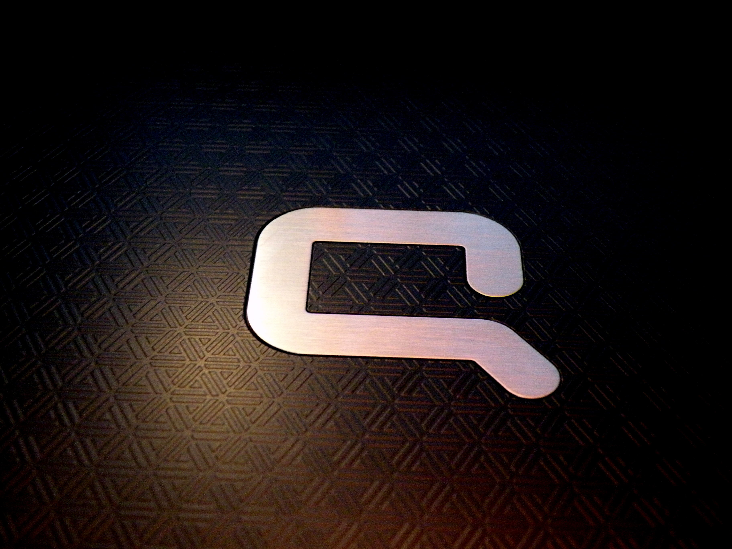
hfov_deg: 34.3
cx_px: 366
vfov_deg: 26.1
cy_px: 274
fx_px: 1184
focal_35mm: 56
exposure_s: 1/8
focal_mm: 9.8
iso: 676
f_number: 3.5
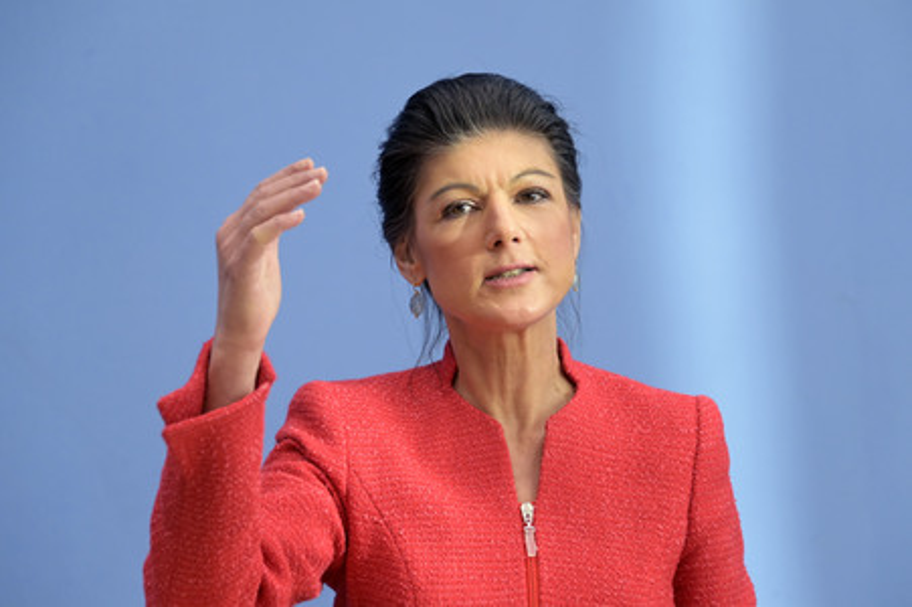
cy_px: 304
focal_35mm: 125
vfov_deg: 11.0
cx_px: 456
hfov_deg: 16.4
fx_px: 3164
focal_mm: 125
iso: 3200
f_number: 5.6
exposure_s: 1/500
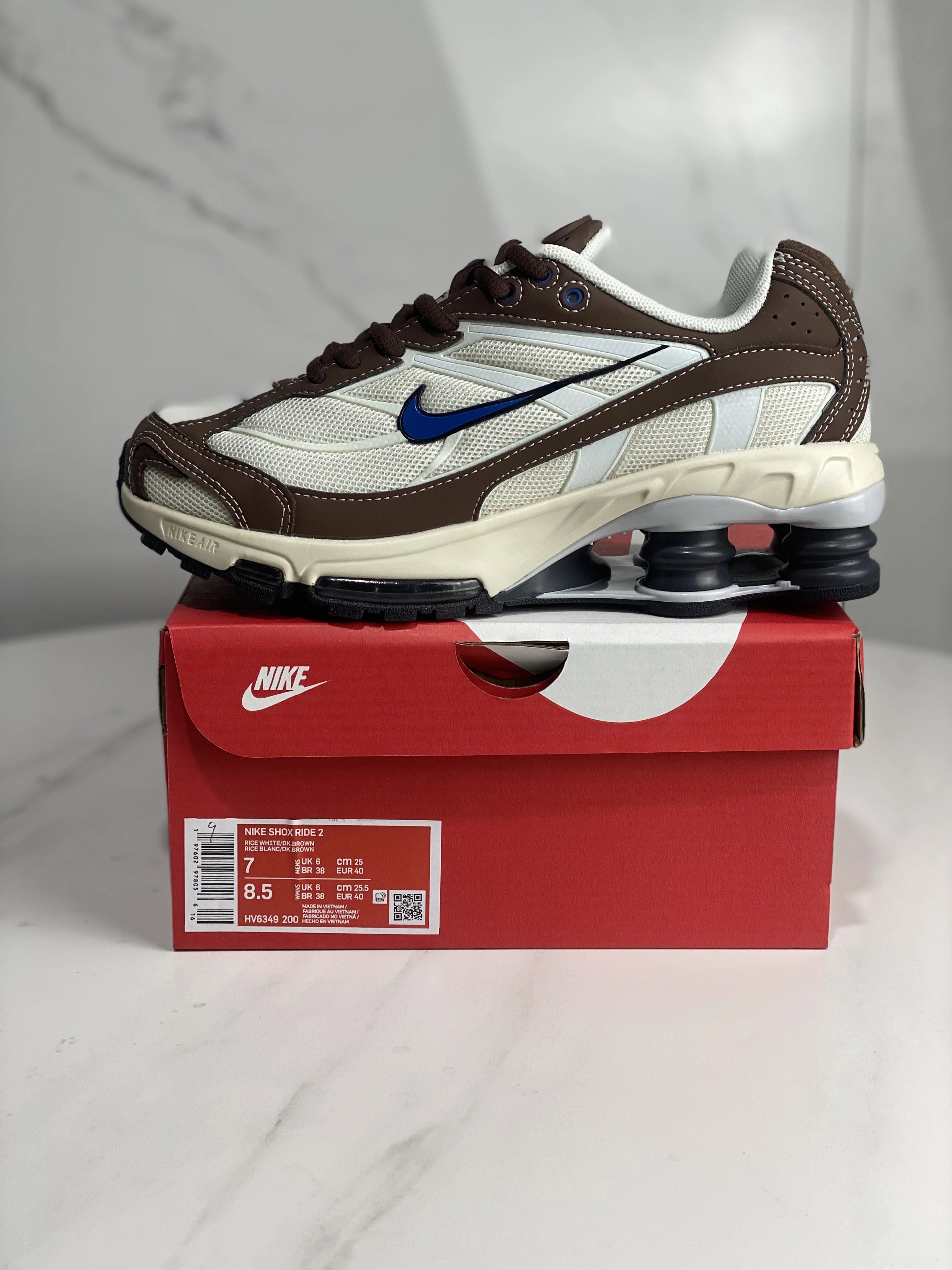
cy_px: 635
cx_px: 476
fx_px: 1907
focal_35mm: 52
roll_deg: -0.3
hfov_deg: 28.0
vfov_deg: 36.8
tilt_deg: -14.4
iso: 40
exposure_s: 1/100
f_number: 2
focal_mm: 6
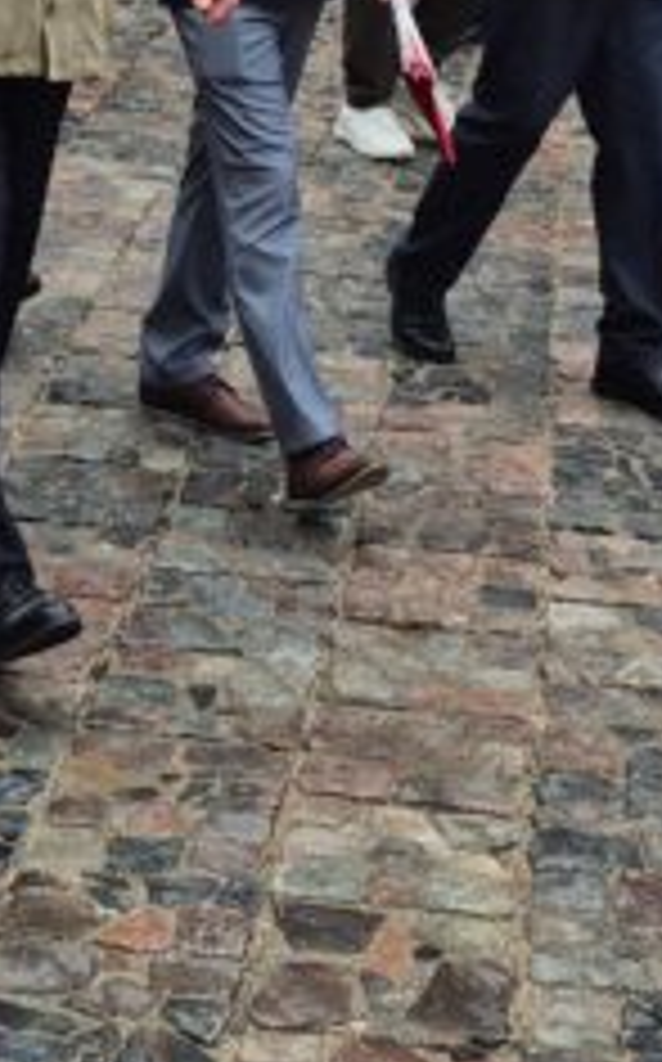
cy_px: -536
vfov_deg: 17.6
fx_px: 3067
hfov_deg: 12.3
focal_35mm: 106
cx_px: 171
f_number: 1.8
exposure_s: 1/444
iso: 25
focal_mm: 5.4
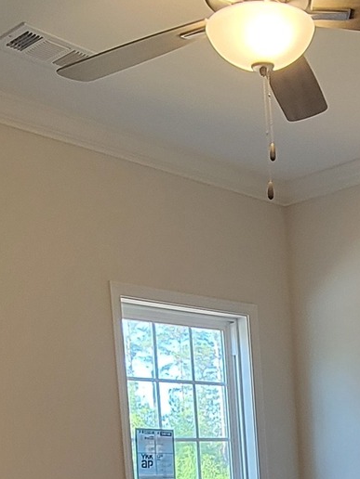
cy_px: 533
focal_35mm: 58
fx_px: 804
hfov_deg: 24.2
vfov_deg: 29.7
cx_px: 349
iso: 160
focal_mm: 2.2
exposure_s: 1/60
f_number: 2.2
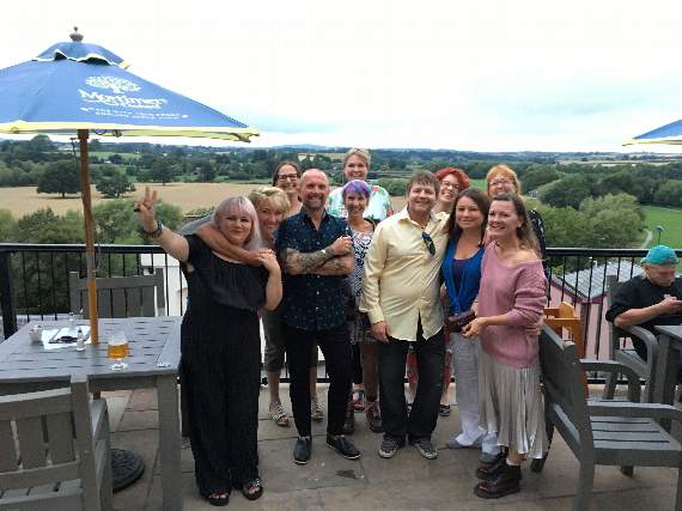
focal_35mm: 29
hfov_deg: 61.7
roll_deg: -1.2
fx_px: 571
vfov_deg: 48.2
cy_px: 256
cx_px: 341
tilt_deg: -10.3
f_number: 2.2
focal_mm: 4.15
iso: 200
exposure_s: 1/33
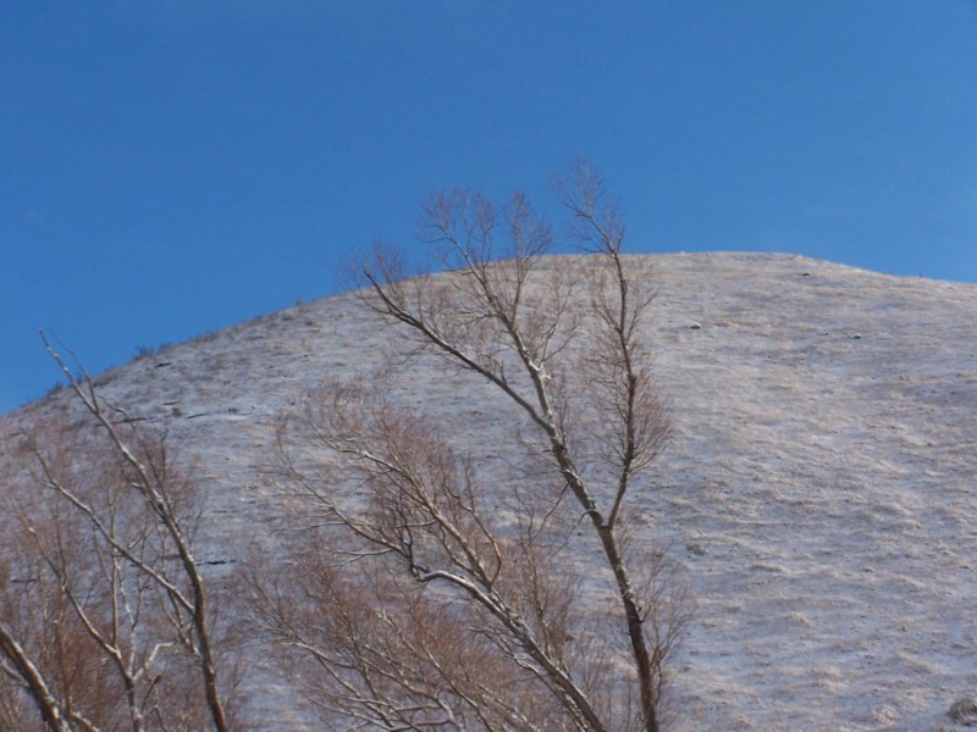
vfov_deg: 15.7
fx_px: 2653
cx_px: 488
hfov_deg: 20.9
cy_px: 366
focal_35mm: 94
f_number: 4.5
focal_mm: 15.6
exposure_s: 1/750
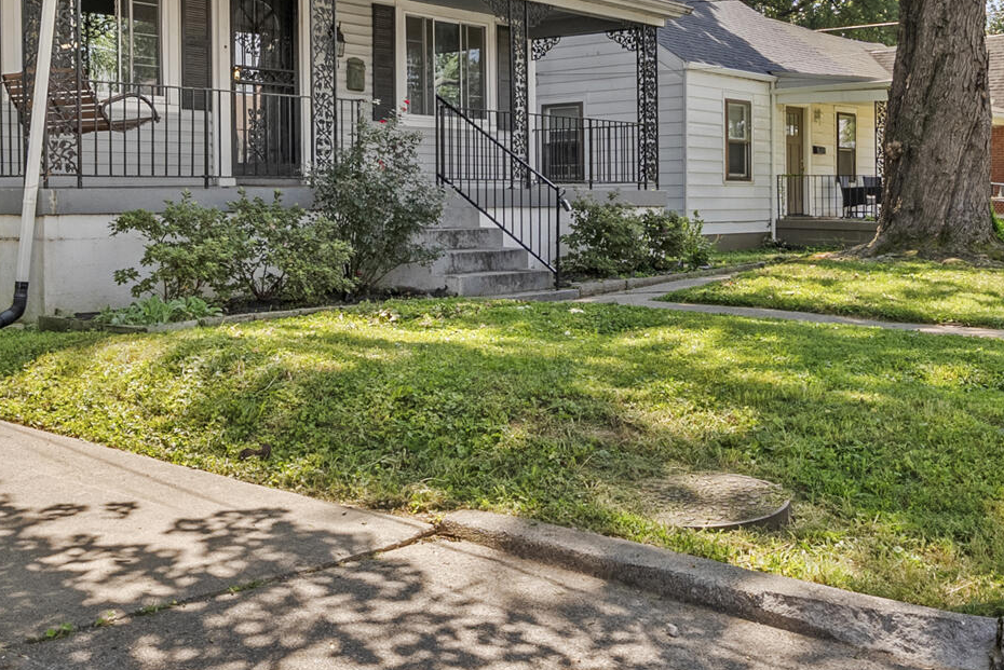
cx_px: 490
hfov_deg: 45.4
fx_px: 1200
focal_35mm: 43
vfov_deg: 30.9
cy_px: 211
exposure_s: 1/40
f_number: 11
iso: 400
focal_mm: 16
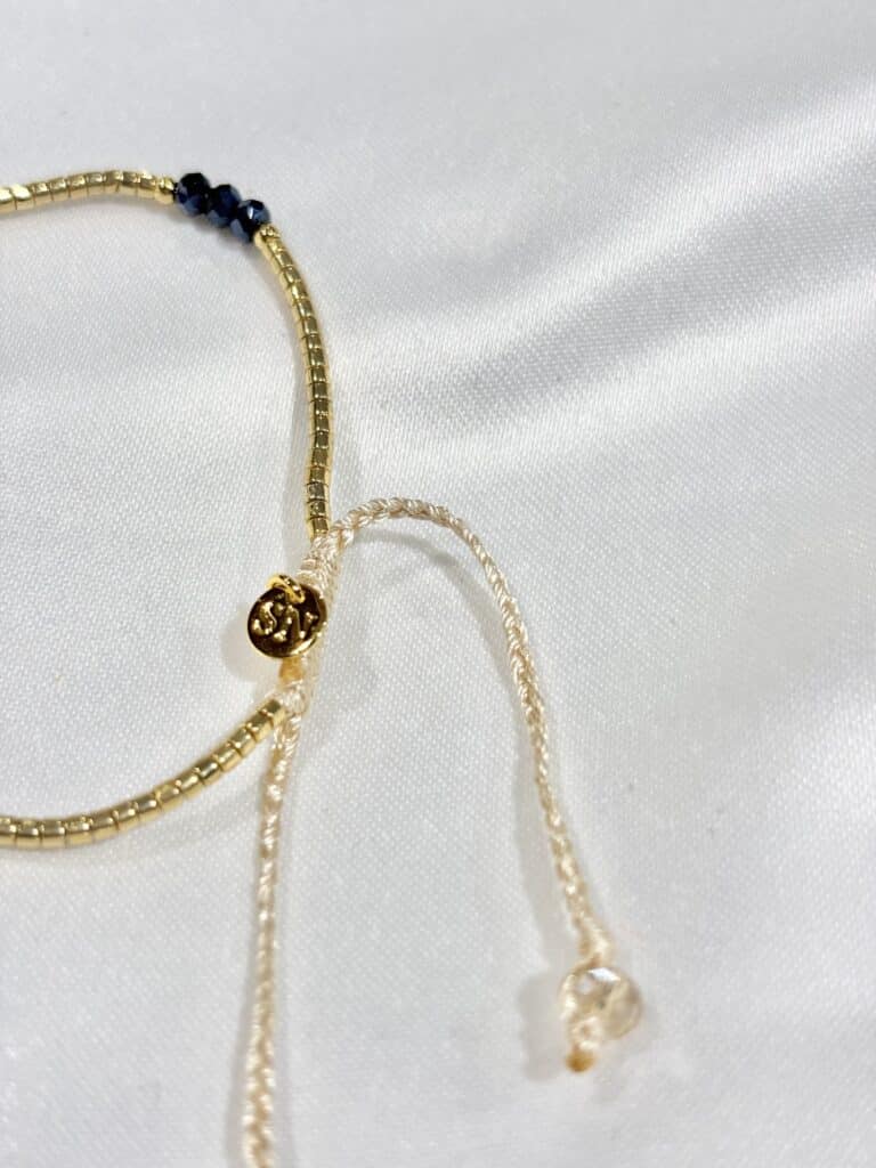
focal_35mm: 52
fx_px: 1755
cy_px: 584
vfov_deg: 36.8
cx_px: 438
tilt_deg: -46.9
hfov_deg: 28.0
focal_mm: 5.96
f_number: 1.6
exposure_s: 1/339
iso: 32
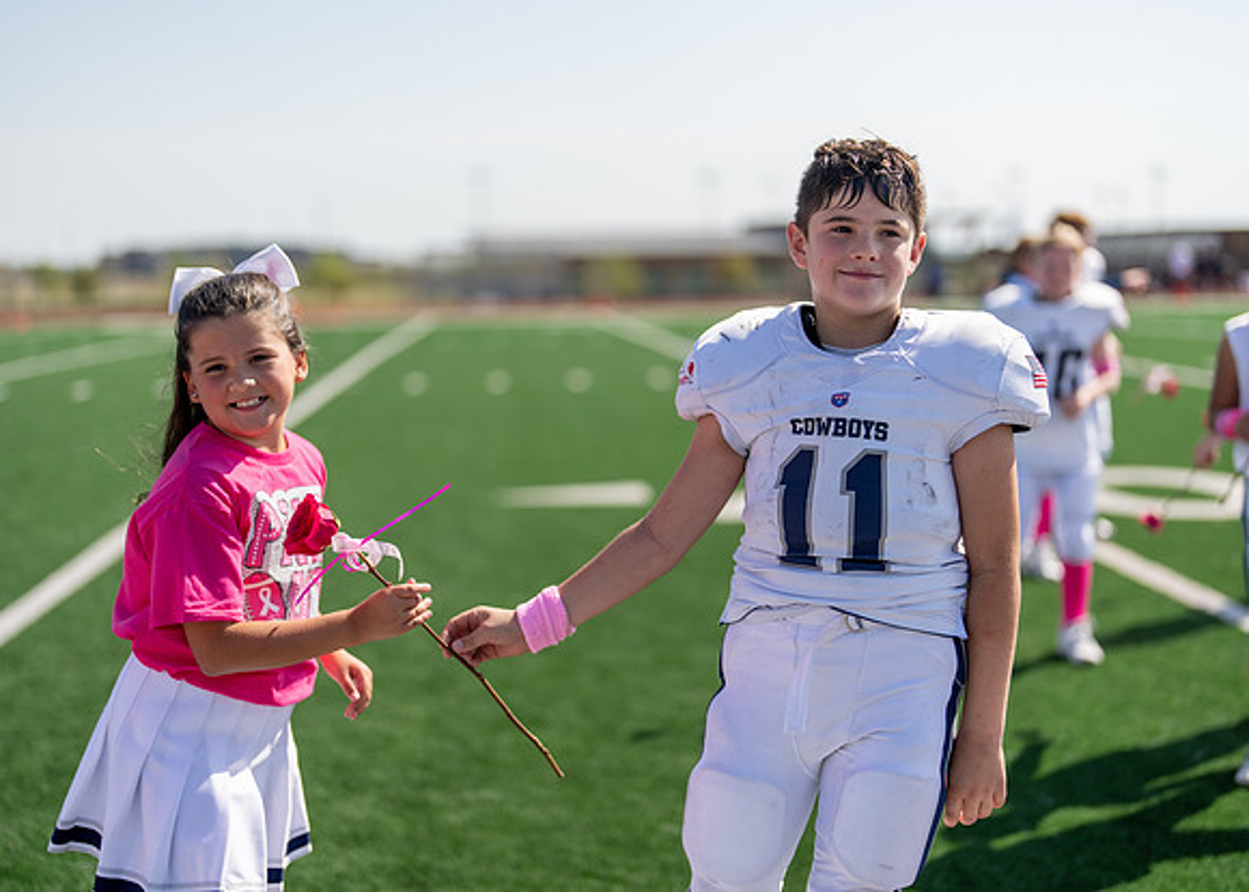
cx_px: 624
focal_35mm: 52
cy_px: 446
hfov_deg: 37.2
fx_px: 1858
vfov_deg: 27.0
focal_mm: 50
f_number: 1.2
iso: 100
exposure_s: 1/10000
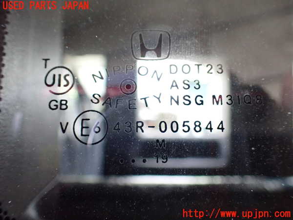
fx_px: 254
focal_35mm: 30
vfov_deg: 46.8
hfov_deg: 60.0
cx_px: 146
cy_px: 110
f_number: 2.3
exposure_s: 1/80
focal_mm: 5.4
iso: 800
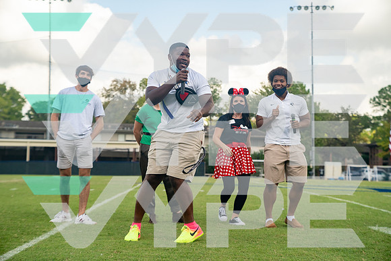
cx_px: 196
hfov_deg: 30.1
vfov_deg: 20.3
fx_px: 728
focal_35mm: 67
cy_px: 130
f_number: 3.5
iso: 800
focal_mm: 67
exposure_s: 1/800
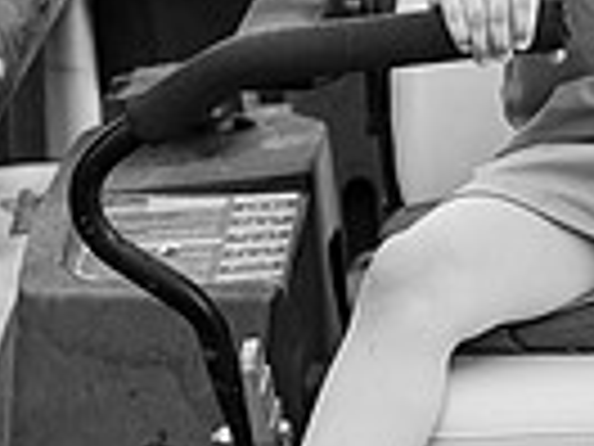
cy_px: 115
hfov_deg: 5.2
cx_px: 1004
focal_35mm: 373
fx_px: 6401
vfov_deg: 4.0
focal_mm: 88
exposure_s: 1/500
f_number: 2.8
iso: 320
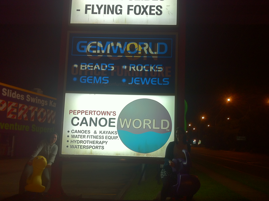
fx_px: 303
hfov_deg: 47.9
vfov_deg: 36.7
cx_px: 144
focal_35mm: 39
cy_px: 106
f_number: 2.8
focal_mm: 3.85
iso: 100
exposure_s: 1/15
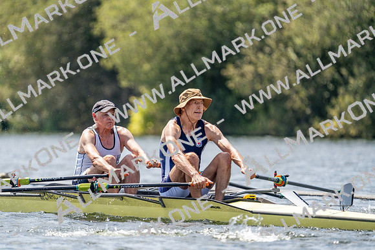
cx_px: 188
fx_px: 5136
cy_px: 125
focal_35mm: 493
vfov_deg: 2.8
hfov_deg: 4.2
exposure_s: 1/2000
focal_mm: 493
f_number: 6.3
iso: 500
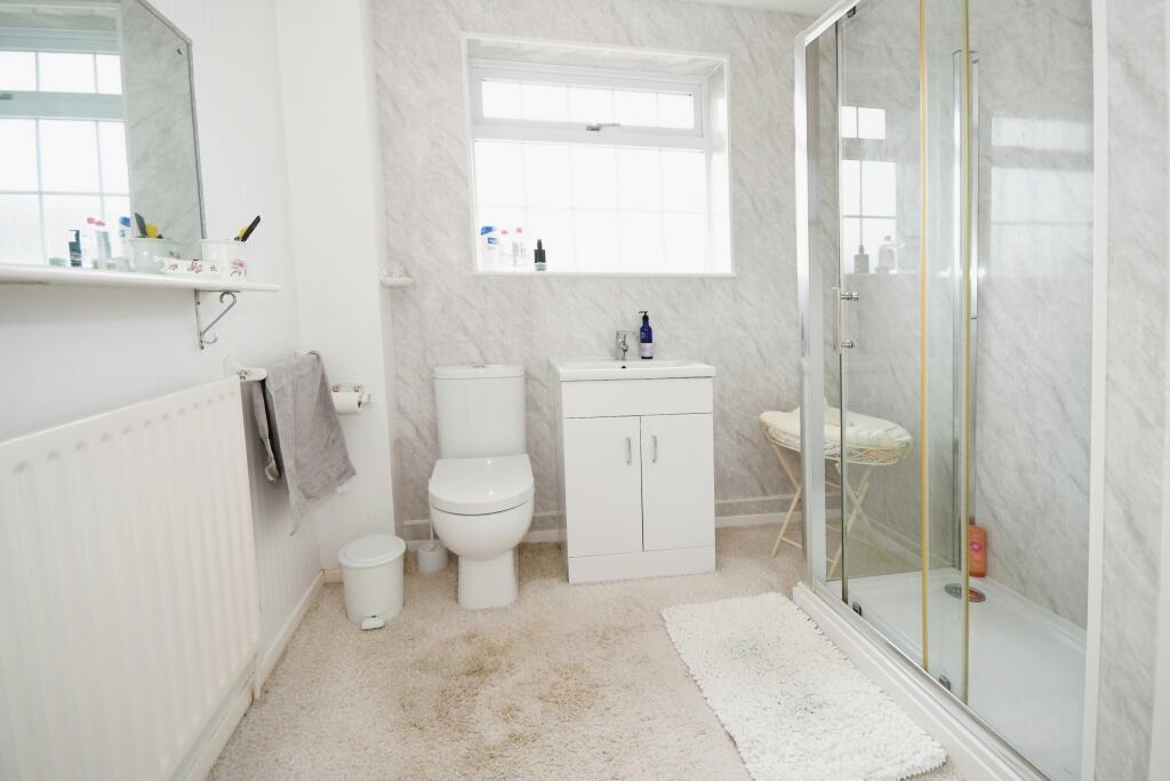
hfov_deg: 100.4
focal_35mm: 15
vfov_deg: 77.3
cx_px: 585
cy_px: 390
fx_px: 488
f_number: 7.1
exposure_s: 1/60
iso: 800
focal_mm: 10
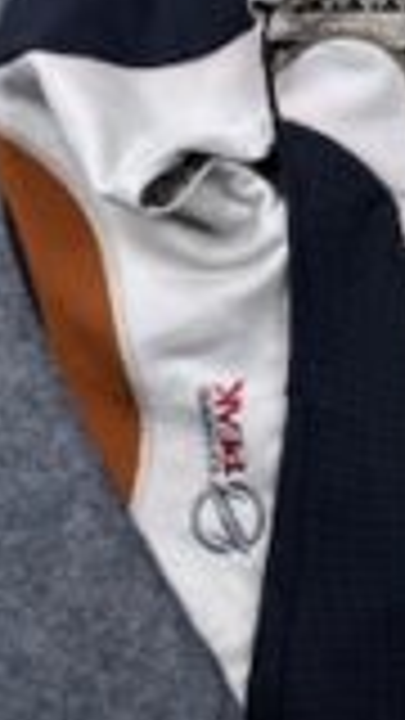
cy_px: 11
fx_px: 1661
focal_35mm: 87
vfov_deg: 23.5
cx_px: 788
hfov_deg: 12.4
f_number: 1.78
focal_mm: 6.76
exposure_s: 1/287
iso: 64
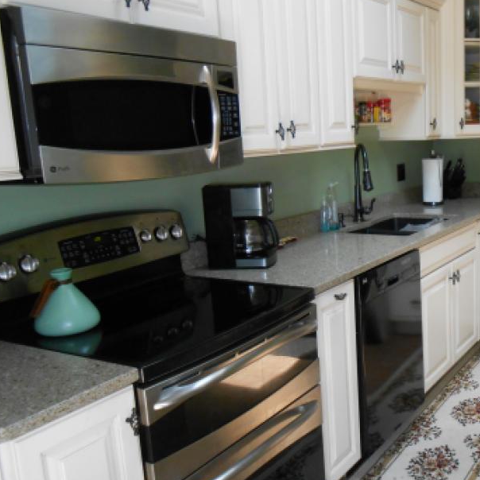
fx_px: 612
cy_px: 247
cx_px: 384
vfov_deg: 42.8
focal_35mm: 39
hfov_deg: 41.0
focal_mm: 4.6
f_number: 3.5
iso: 320
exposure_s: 1/30
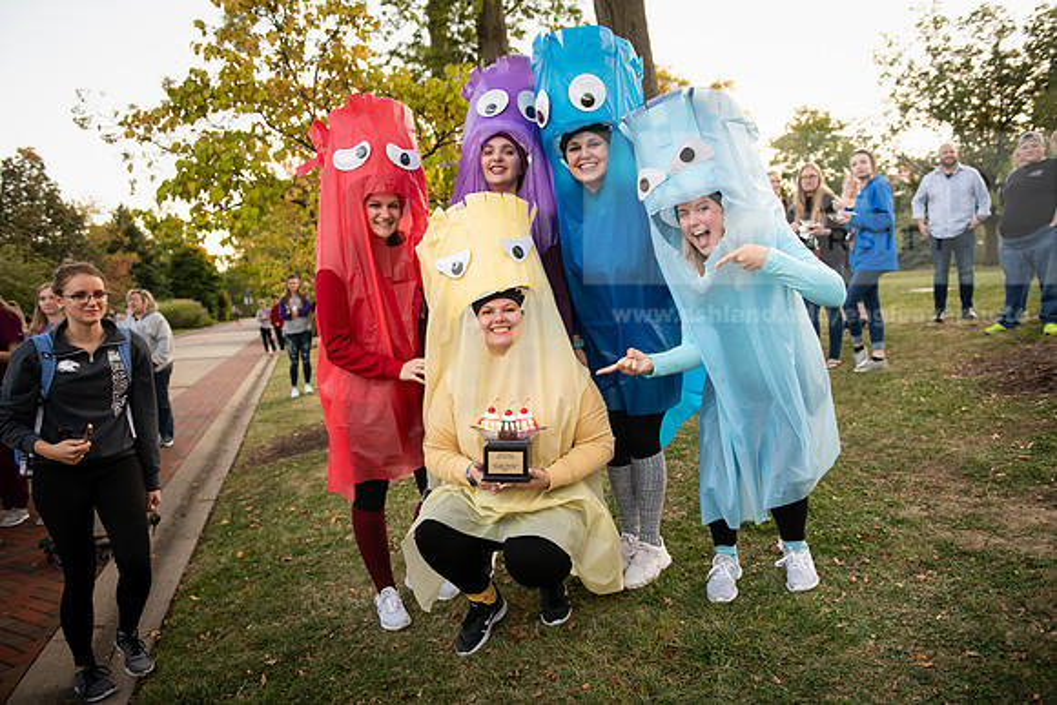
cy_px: 352
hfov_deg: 65.5
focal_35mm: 28
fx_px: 822
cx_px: 528
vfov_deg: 46.4
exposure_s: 1/320
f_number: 3.5
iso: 1000
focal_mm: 28
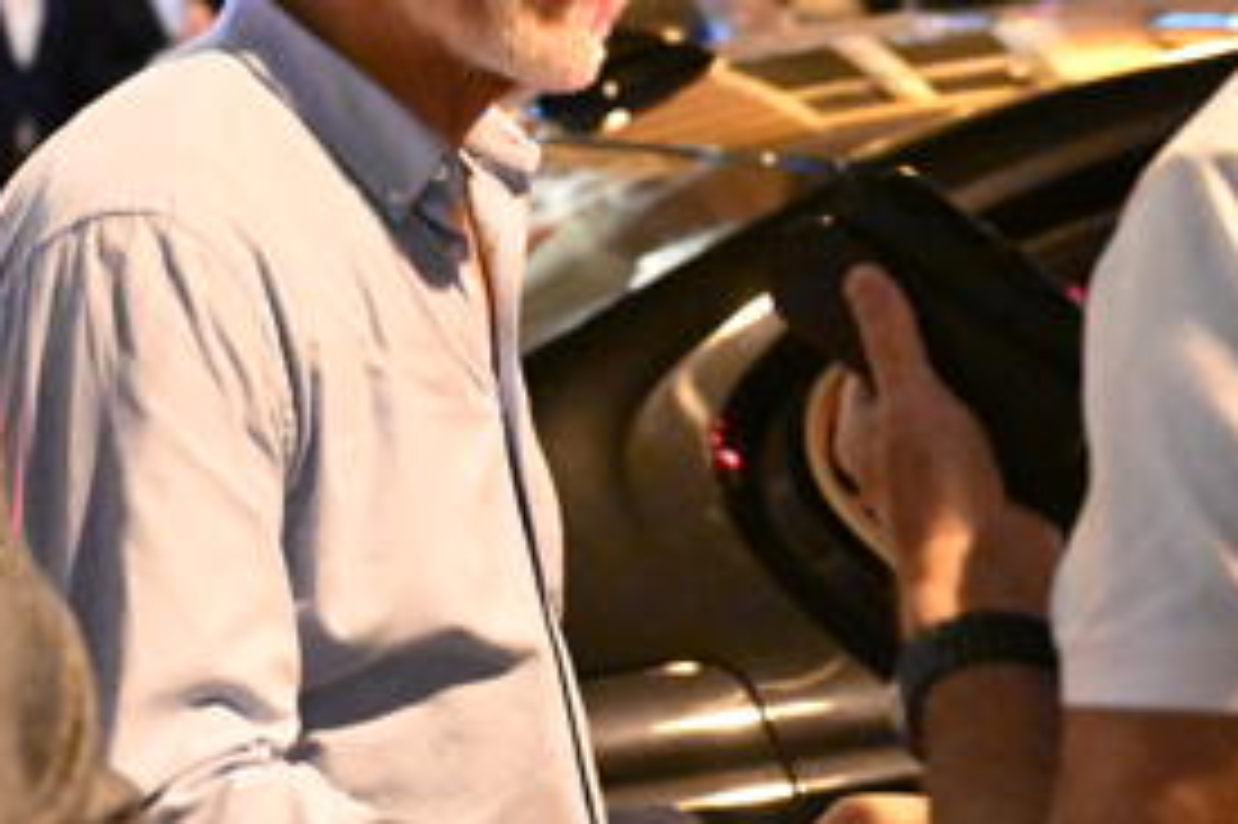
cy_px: 171
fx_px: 3368
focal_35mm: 98
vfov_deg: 13.9
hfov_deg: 20.7
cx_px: 360
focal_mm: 39
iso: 25600
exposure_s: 1/160
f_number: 2.8
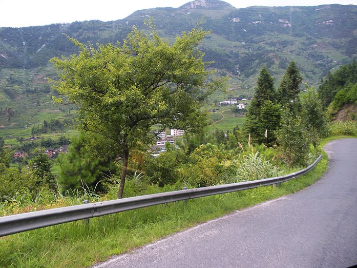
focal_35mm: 37
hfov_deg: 50.2
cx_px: 177
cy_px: 133
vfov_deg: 38.6
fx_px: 381
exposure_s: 1/270
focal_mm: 6.3
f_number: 3.5
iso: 64
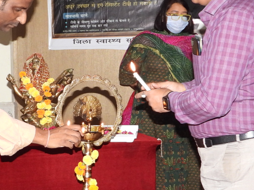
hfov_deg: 25.5
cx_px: 80
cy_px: 126
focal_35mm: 76
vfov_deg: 19.3
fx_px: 558
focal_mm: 4.3
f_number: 2.8
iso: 200
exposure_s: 1/30
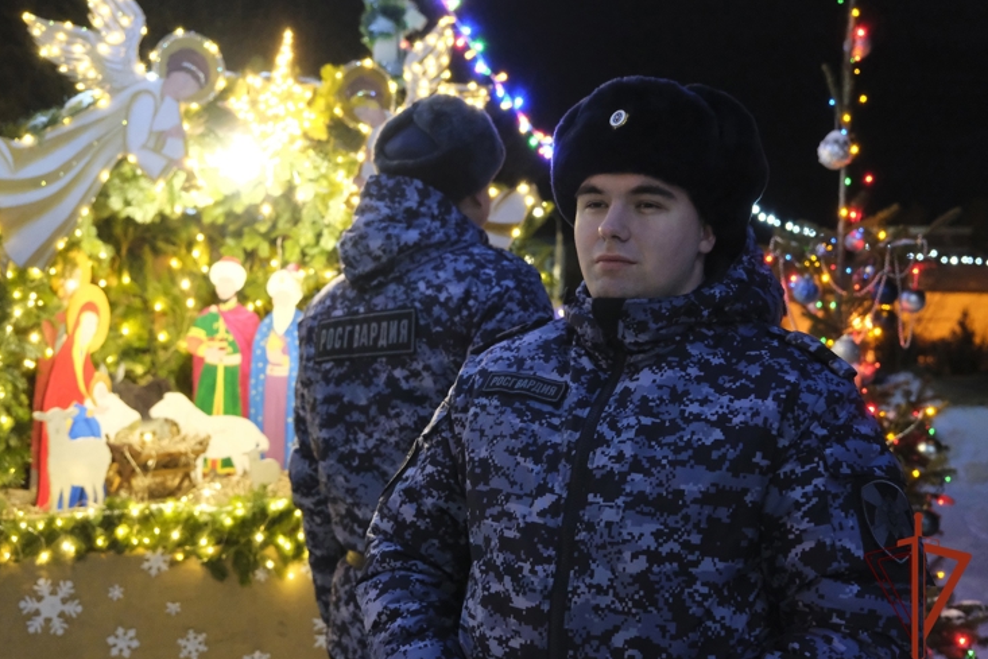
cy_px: 334
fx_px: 1235
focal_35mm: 45
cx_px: 496
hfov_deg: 43.6
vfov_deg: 29.9
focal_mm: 29.2
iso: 12800
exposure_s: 1/42
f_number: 4
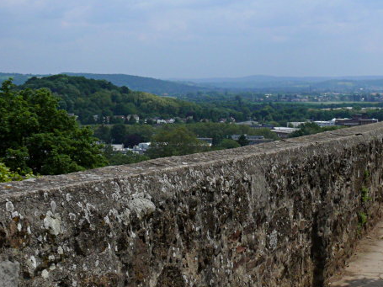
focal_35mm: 77
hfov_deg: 25.1
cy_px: 146
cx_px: 280
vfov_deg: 19.1
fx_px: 852
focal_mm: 7.4
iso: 100
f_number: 8
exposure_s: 1/1000
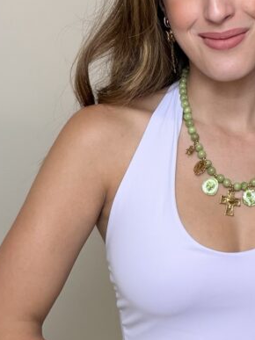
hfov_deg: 22.9
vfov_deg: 31.2
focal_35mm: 62
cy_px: 174
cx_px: 238
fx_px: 609
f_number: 1.9
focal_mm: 2.71
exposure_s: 1/60
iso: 80
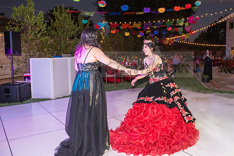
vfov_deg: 41.0
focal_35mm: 32
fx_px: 208
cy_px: 64
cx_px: 148
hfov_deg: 57.9
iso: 1600
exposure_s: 1/200
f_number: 4
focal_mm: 24
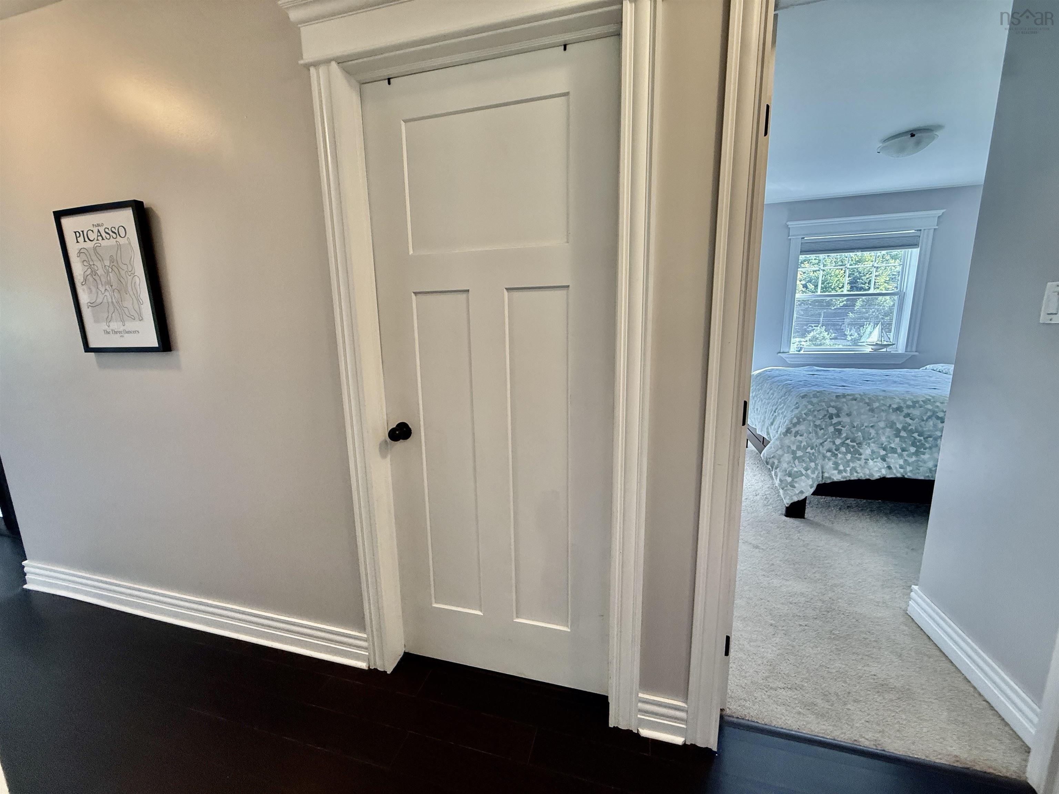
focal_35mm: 14
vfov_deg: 85.7
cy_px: 397
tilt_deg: -10.9
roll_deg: +0.6
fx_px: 428
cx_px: 530
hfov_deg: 102.1
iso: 250
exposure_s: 1/120
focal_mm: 2.22
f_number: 2.2
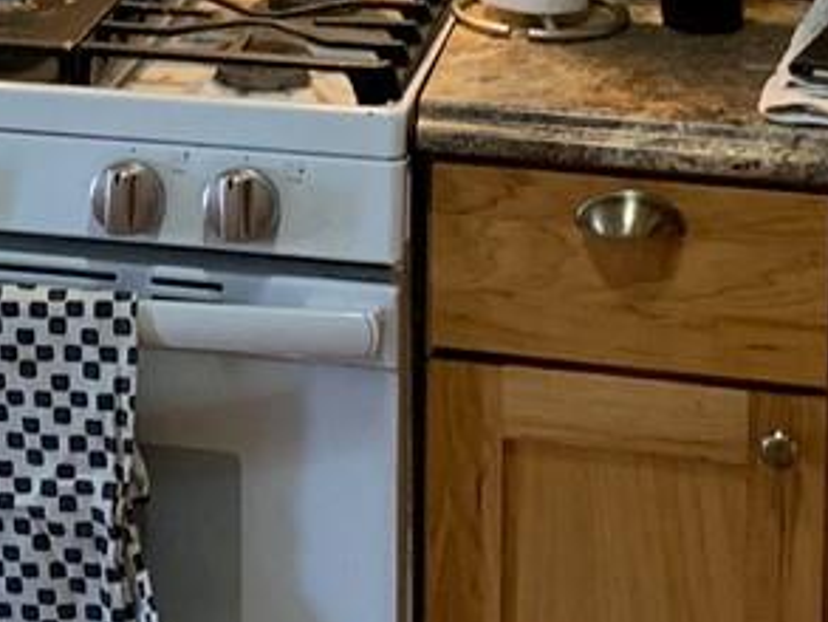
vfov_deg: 10.1
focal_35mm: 142
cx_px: 0
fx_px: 3398
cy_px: -351
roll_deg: +0.5
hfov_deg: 13.7
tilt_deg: -8.1
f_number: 1.8
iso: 250
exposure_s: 1/60
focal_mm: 4.25
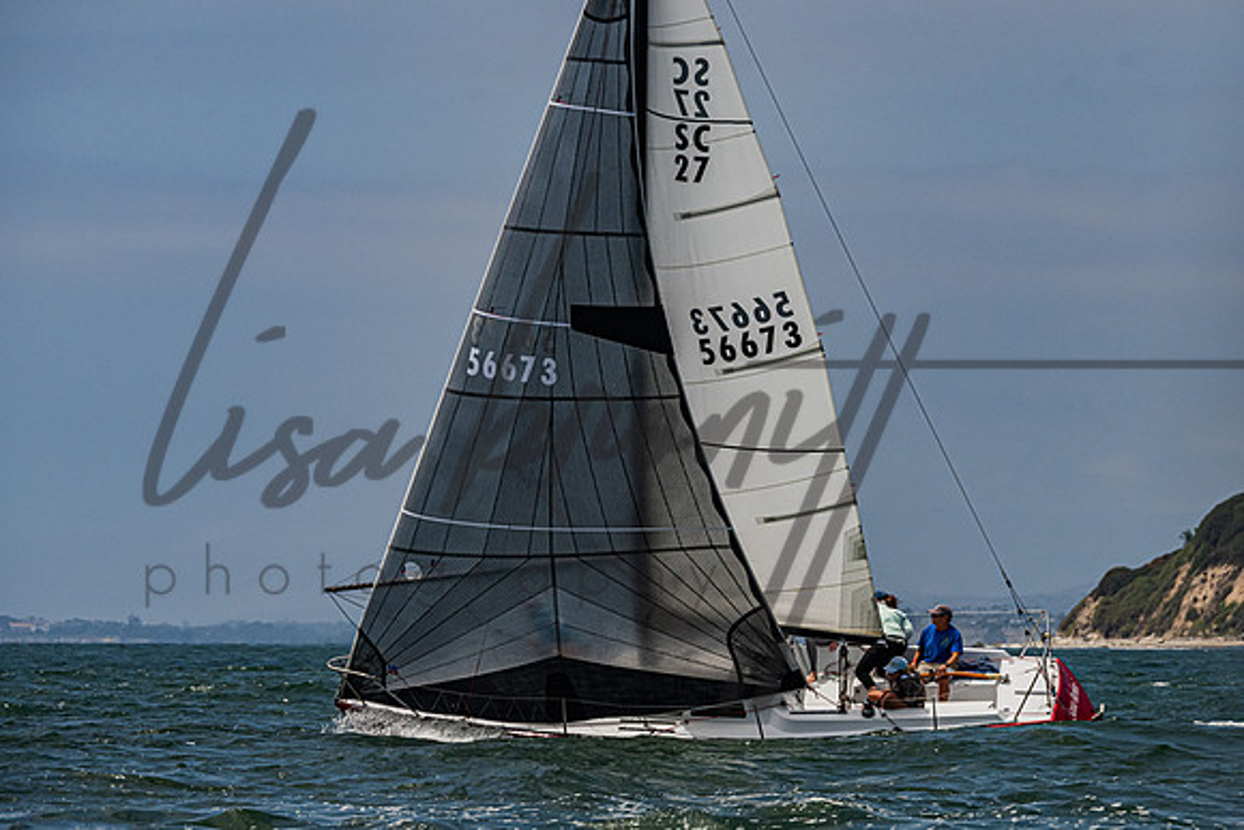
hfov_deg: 8.8
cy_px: 399
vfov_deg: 5.9
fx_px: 8037
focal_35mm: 233
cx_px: 737
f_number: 8
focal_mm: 170
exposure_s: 1/4000
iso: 500
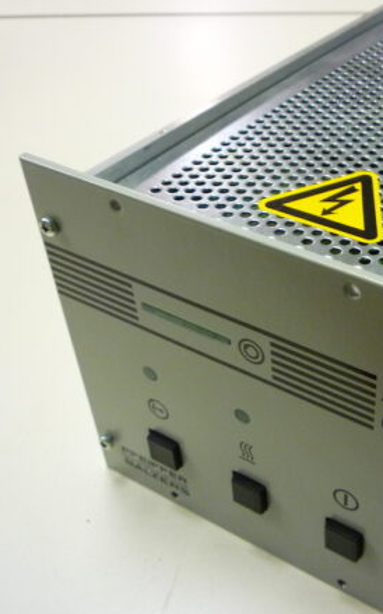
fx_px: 702
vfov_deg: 47.2
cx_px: 359
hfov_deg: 29.0
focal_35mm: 42
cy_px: 310
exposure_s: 1/20
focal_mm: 5.2
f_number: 3.3
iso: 400
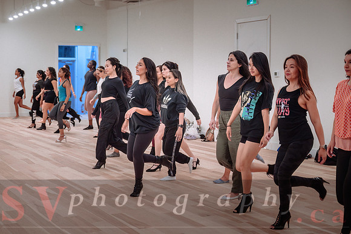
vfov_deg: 23.7
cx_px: 134
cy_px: 101
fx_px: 558
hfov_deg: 34.8
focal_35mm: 57
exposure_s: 1/200
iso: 1600
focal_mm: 46
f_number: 2.8
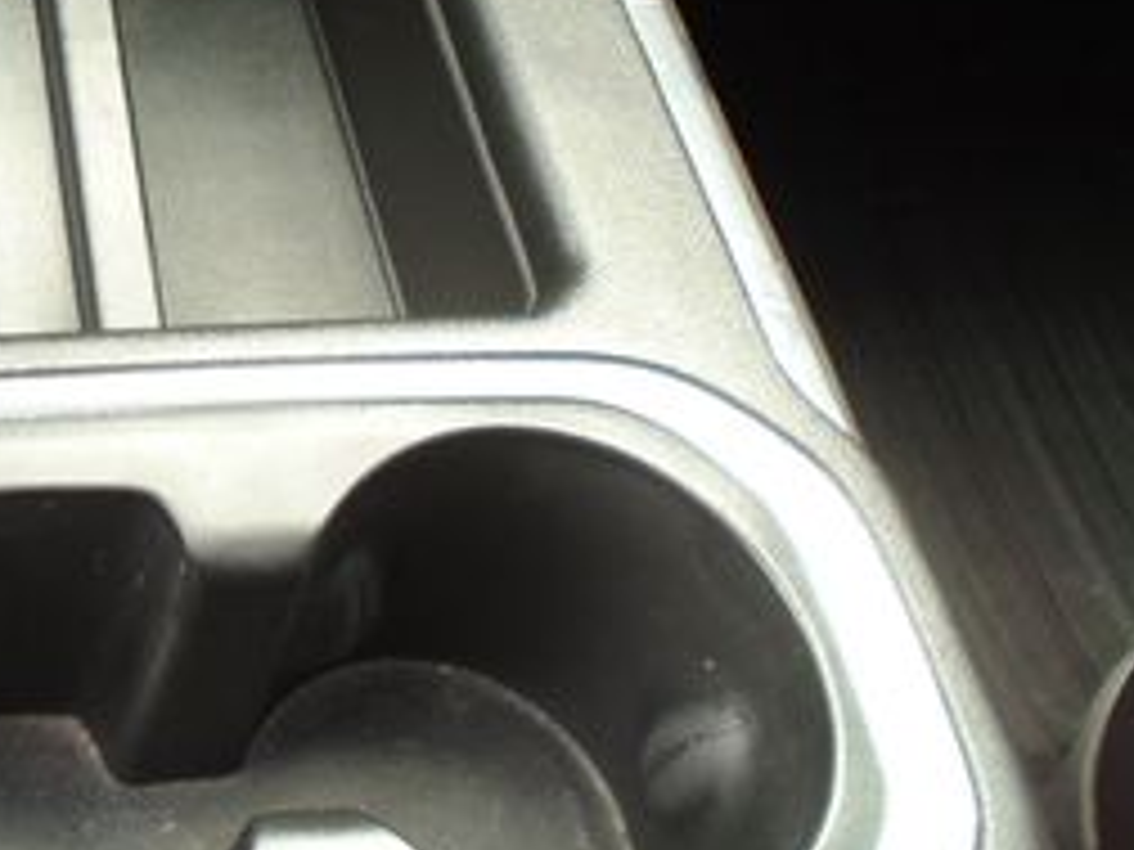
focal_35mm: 66
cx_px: -144
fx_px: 2162
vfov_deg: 21.9
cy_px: 148
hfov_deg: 26.8
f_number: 3.2
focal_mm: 4.6
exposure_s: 1/30
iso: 100
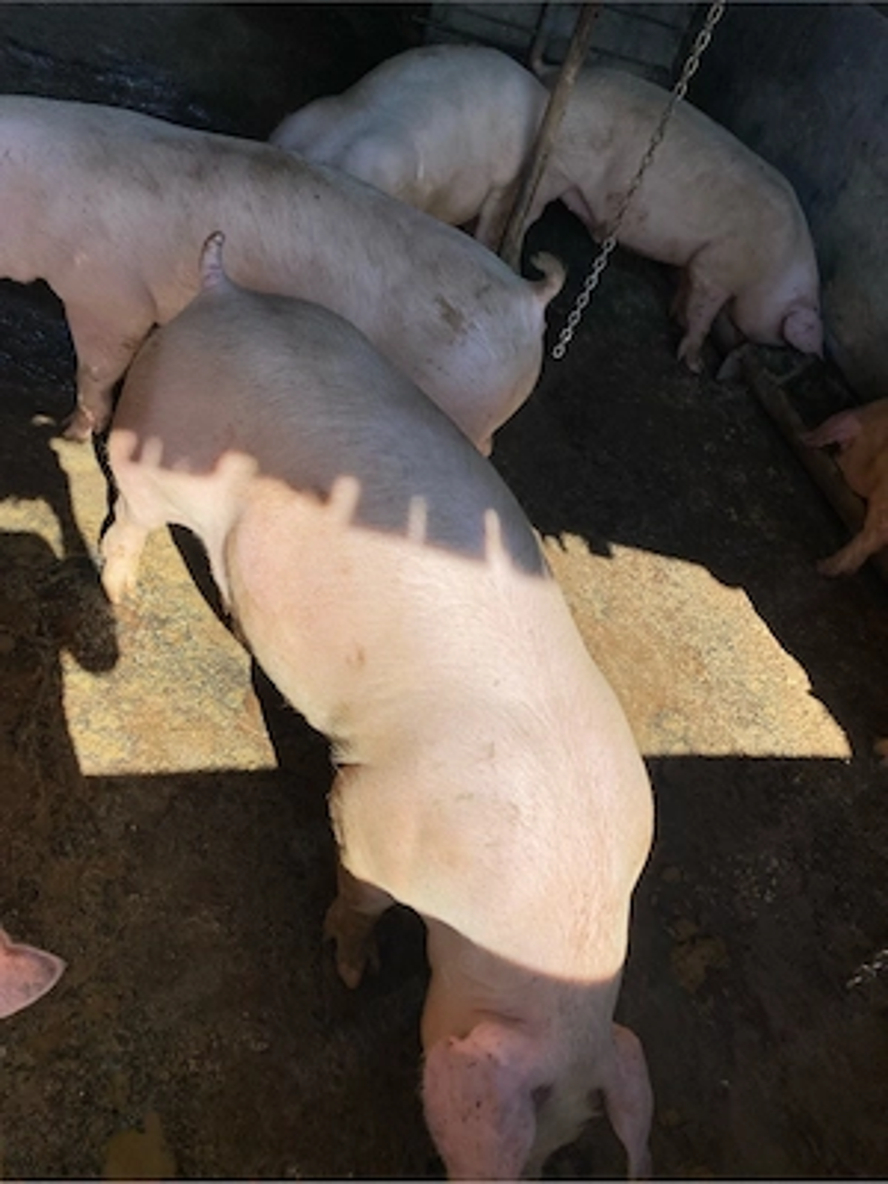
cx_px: 444
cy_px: 592
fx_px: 889
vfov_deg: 67.3
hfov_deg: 53.1
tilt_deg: -40.4
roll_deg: -23.6
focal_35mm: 26
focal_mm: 4.25
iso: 32
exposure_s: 1/1629
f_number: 1.8
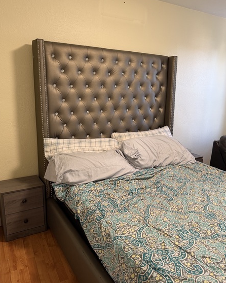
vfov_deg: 62.2
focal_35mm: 28
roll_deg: -1.6
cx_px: 120
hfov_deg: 51.5
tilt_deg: -14.0
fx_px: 234
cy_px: 149
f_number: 1.78
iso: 250
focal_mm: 6.76
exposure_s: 1/60
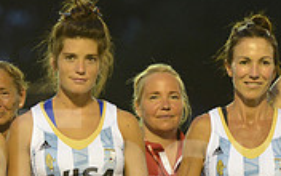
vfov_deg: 2.8
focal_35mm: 471
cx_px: -51
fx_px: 3607
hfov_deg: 4.4
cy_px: 158
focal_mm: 140
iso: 2000
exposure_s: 1/400
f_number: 2.8
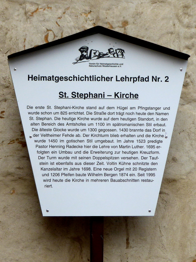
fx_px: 347
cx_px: 98
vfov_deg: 41.2
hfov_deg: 31.5
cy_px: 131
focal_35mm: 46
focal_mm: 7.8
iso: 100
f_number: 3.9
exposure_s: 1/500
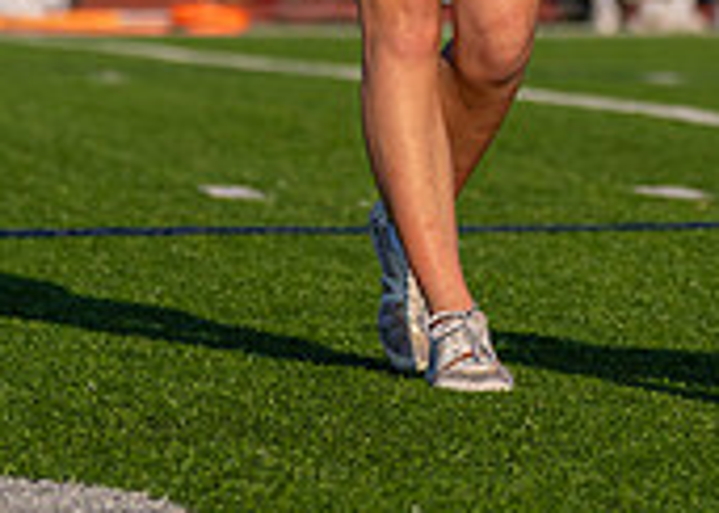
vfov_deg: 2.7
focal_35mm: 531
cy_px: -415
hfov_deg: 3.8
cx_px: 493
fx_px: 10839
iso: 100
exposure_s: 1/5000
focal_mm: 105
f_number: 2.8
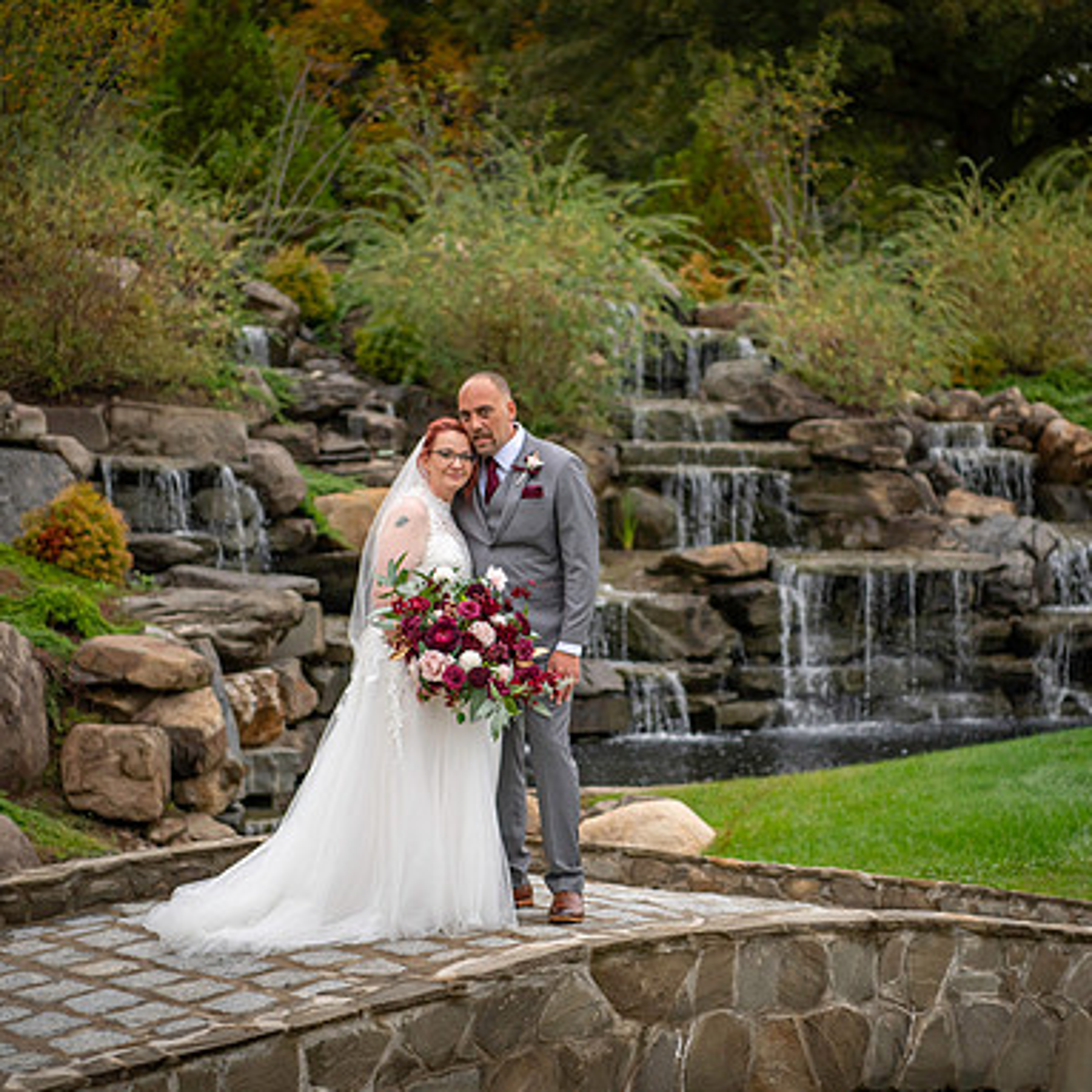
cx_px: 619
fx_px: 3212
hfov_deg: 19.3
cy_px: 545
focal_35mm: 90
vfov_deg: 19.3
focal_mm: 70
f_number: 2.8
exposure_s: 1/2000
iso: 800
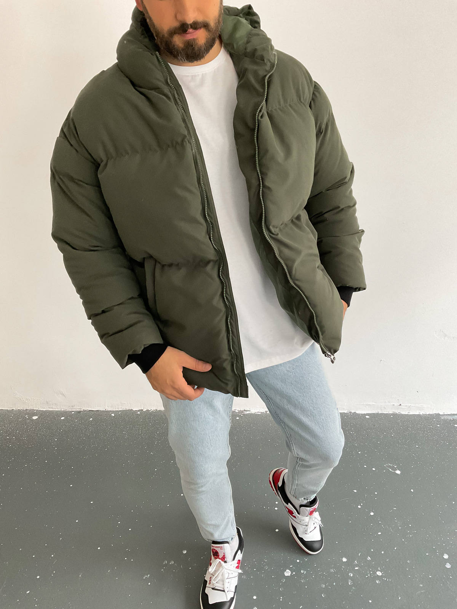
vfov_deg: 61.7
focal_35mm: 29
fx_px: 510
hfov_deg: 48.2
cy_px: 304
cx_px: 228
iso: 200
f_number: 1.8
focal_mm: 3
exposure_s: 1/60
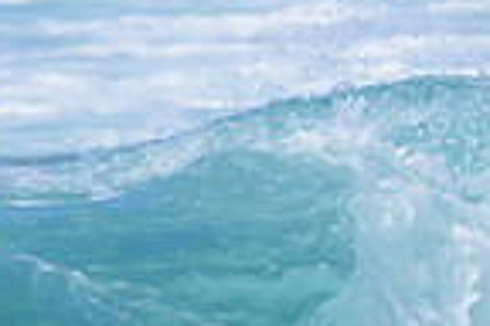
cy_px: 515
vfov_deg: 0.3
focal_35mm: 4372
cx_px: 537
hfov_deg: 0.5
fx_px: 59503
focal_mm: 800
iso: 1250
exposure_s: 1/2000
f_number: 16
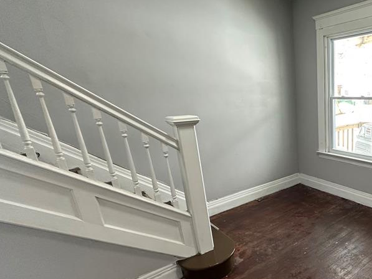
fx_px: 258
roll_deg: +1.7
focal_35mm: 24
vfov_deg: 56.4
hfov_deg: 63.3
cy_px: 168
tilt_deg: -16.7
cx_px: 314
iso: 250
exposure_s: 1/120
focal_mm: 2.22
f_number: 2.2
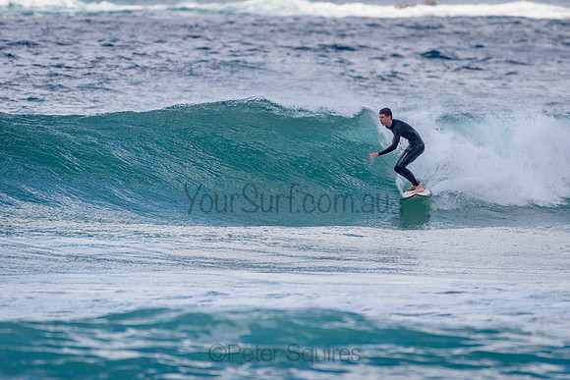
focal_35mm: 613
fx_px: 9709
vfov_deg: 2.2
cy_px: 147
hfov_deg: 3.4
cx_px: 347
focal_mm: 500
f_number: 5.6
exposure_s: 1/2000
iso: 180
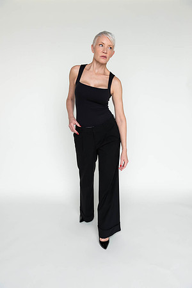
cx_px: 96
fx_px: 240
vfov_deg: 61.9
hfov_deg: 43.6
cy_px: 144
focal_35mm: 30
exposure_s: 1/125
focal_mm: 30
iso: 640
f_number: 6.3
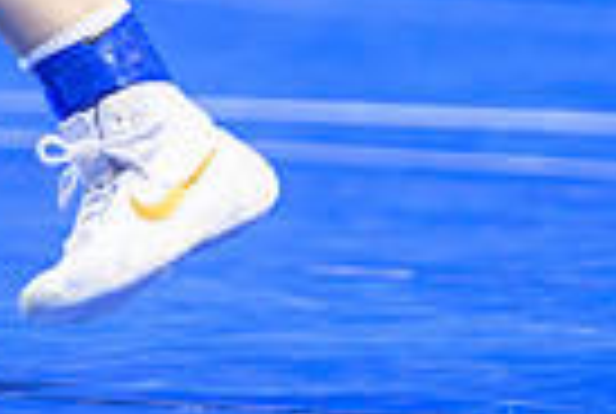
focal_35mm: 621
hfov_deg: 3.3
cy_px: -455
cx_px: -520
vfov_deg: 2.2
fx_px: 10649
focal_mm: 135
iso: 2500
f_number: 2.8
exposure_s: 1/800
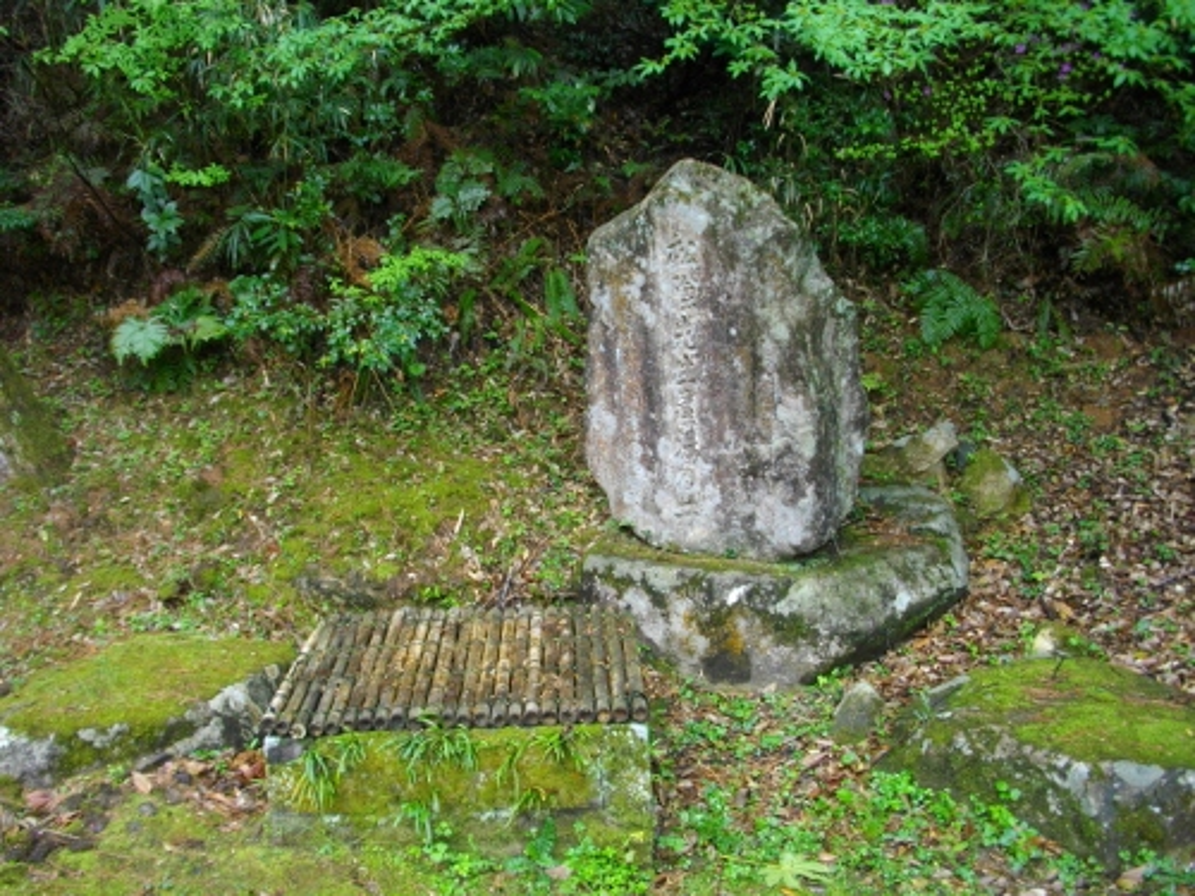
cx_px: 598
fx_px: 1105
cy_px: 448
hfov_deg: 56.8
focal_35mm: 32
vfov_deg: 44.2
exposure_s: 1/100
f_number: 2.9
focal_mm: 5.7
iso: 226
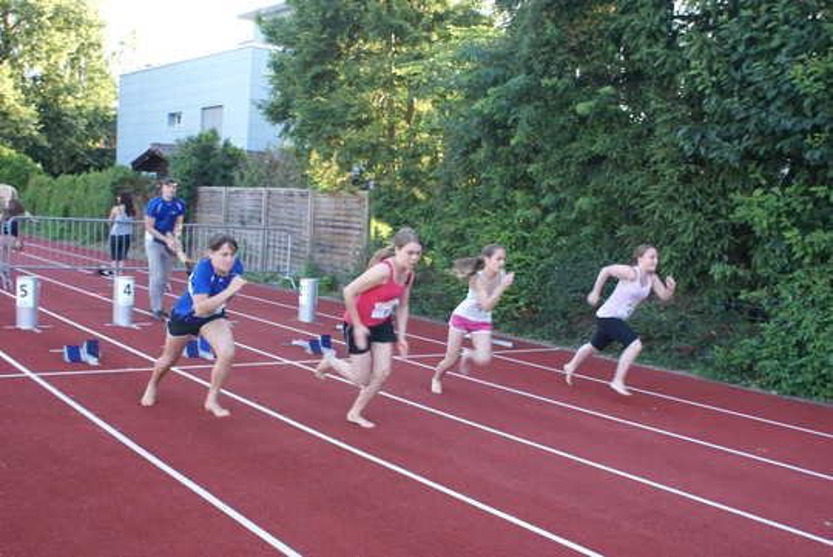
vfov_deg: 34.3
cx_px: 416
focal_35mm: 39
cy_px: 278
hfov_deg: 49.5
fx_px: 903
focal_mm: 26
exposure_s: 1/125
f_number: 4.5
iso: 400
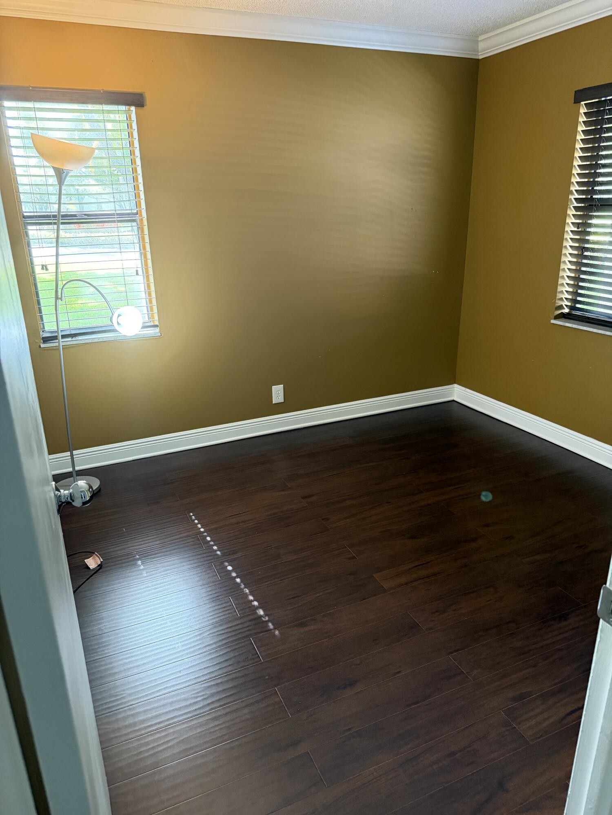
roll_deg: +2.0
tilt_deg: -19.4
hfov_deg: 56.8
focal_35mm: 24
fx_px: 566
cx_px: 306
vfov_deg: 71.6
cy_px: 408
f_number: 1.78
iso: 500
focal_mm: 6.76
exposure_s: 1/60
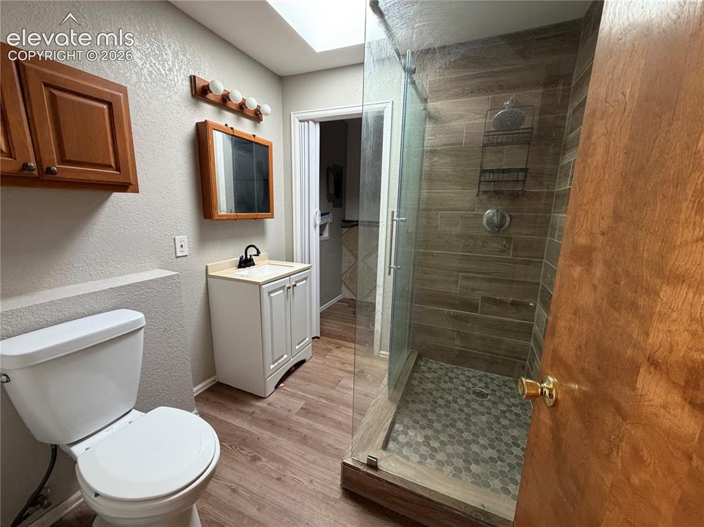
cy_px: 264
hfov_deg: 102.1
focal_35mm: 14
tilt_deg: -11.3
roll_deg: -1.0
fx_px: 285
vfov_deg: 85.6
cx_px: 352
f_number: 2.2
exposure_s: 1/72
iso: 320
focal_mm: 2.22
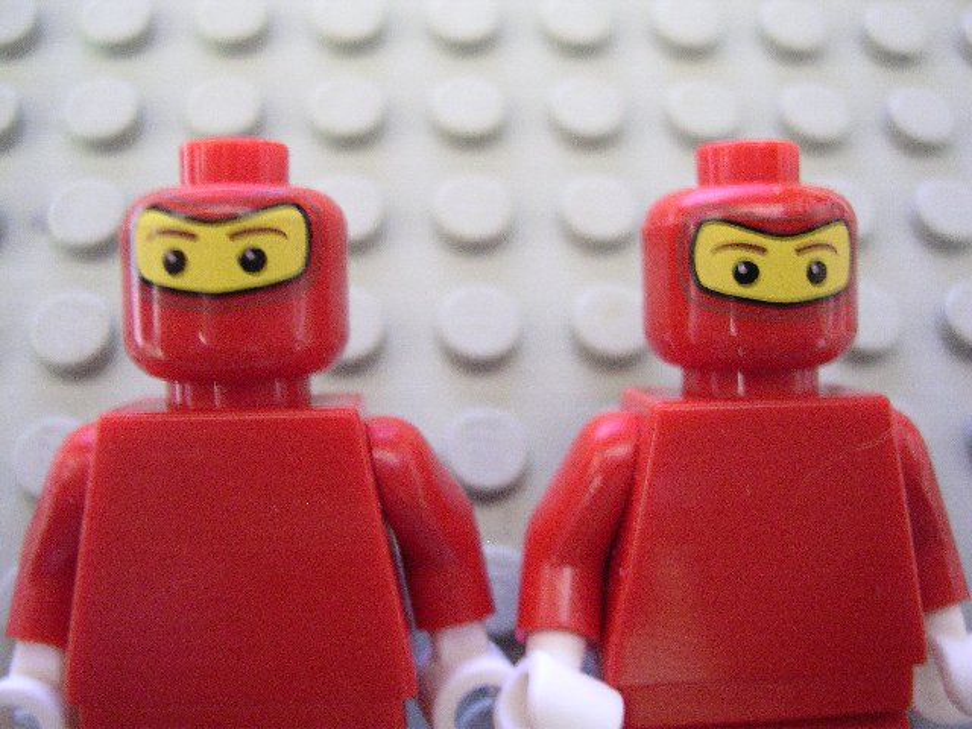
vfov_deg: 37.7
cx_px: 486
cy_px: 364
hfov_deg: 49.0
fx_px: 1067
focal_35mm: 38
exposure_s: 1/3.1
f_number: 2.8
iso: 400
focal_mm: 5.8
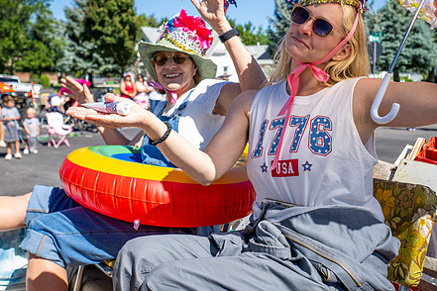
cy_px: 80
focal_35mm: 40
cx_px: 226
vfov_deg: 32.9
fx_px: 486
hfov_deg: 48.5
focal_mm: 27.5
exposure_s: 1/1600
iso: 200
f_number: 4
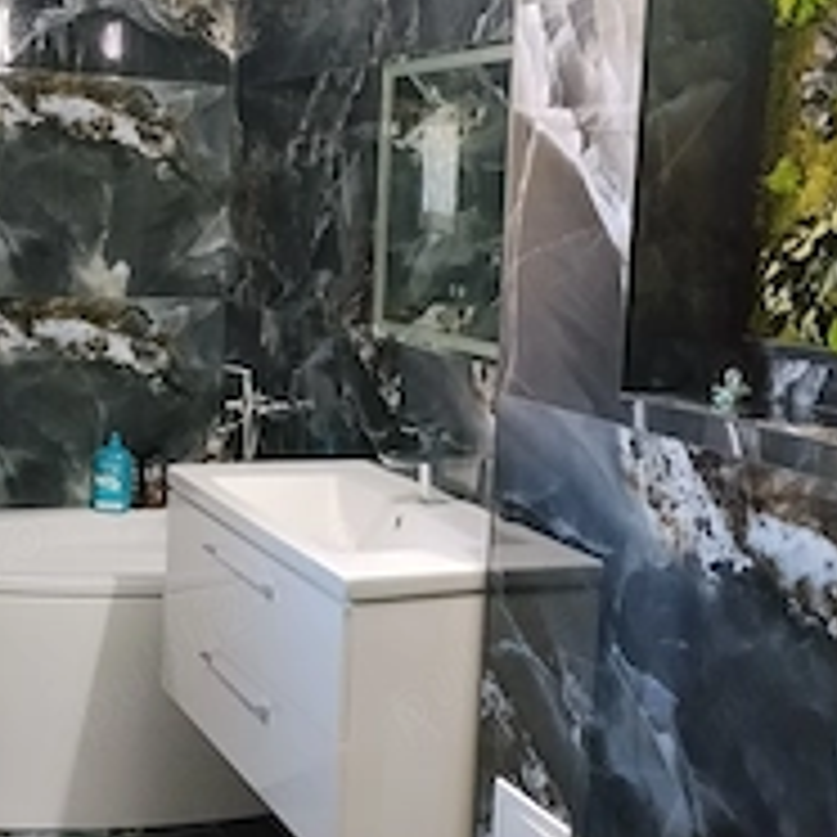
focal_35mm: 55
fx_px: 1505
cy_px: 356
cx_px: 374
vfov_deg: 31.0
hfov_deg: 31.1
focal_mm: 4.22
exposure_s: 1/25
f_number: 1.8
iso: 400
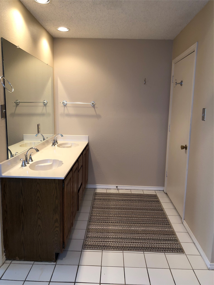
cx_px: 107
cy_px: 142
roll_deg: -1.0
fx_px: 231
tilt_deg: -9.4
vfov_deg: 63.4
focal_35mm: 28
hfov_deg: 49.7
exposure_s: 1/17
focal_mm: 3.99
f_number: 1.8
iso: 40
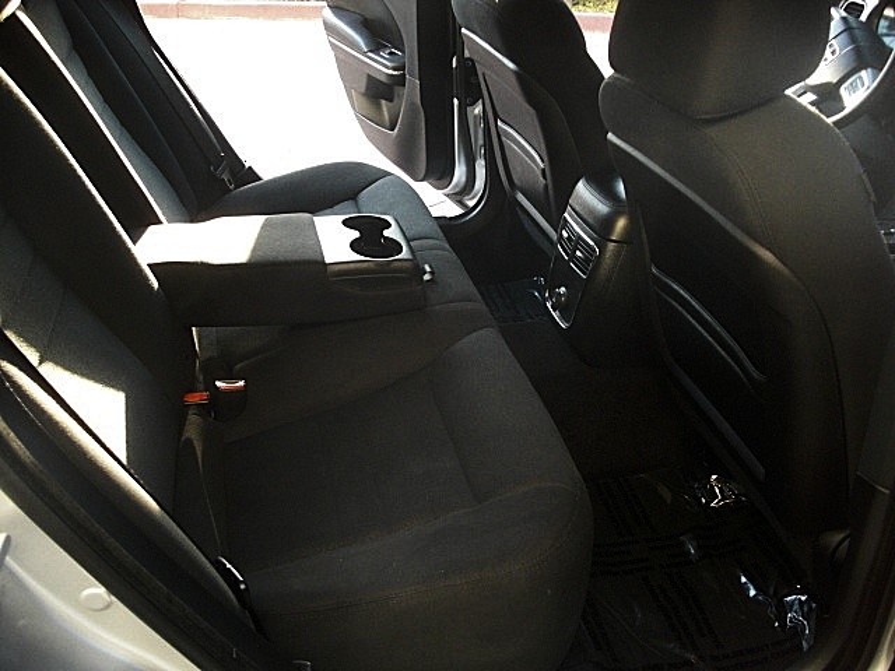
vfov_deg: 39.7
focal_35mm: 36
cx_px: 448
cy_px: 336
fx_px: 931
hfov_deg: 51.4
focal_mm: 6.3
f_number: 2.8
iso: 400
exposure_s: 1/125
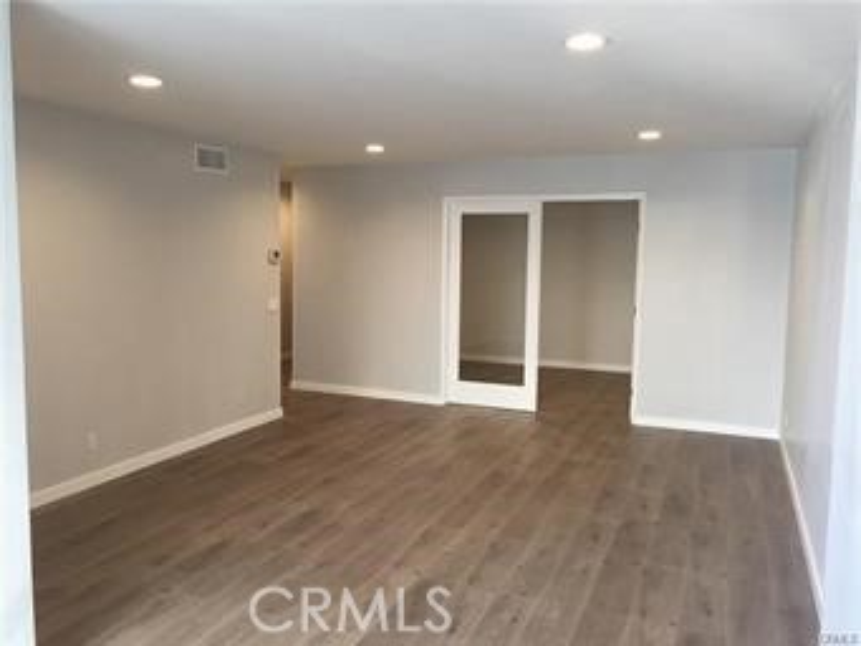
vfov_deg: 48.3
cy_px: 323
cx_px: 430
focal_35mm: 29
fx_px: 722
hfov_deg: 61.6
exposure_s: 1/30
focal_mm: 4.15
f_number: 2.2
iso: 40
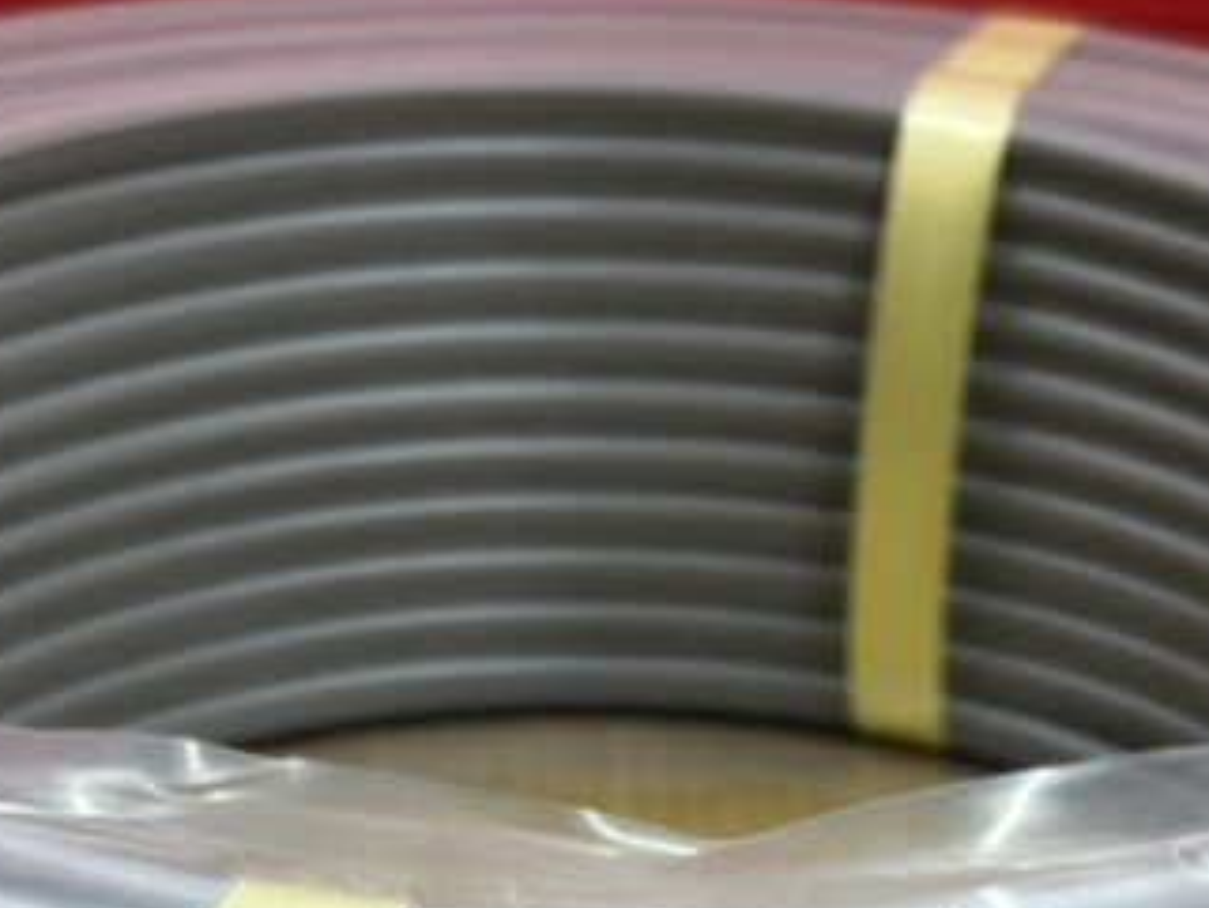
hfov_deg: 23.5
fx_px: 2900
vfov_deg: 16.5
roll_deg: -2.1
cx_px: 667
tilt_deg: -36.9
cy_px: 1296
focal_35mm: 83
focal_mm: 5.96
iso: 64
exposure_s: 1/100
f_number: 1.6
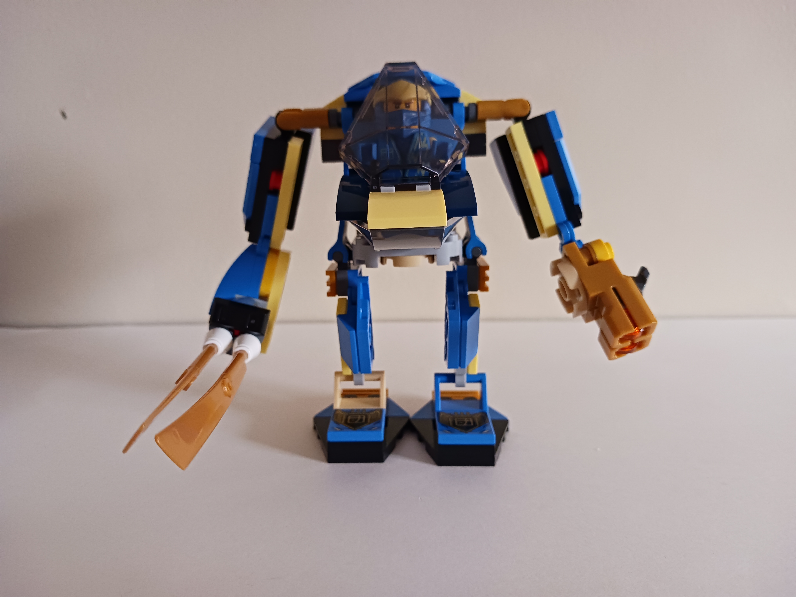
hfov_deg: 65.3
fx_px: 621
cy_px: 298
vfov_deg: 51.4
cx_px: 398
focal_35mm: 27
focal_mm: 4
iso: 500
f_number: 1.8
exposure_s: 1/20
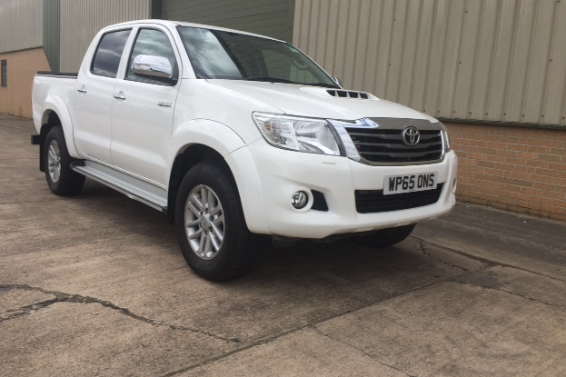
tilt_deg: -5.6
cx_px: 276
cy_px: 174
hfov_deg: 60.3
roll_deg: -3.5
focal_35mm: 31
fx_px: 487
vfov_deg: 42.3
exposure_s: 1/2475
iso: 32
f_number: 2.2
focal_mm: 4.15
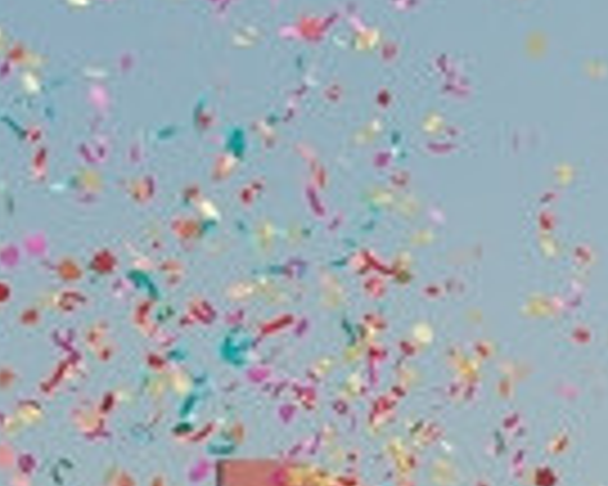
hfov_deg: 8.9
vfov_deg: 7.1
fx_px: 3833
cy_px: 772
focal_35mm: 213
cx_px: 757
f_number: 13
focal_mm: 34
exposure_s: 1/500
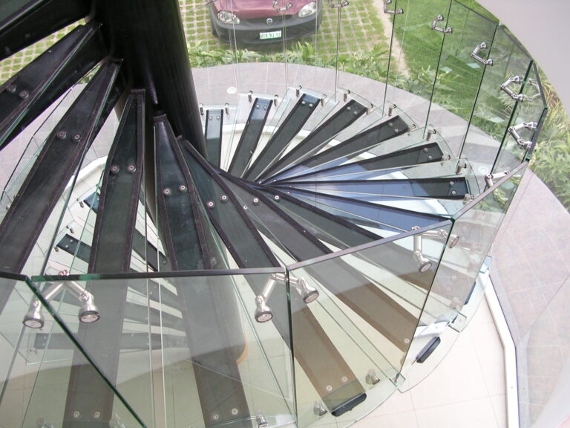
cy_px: 214
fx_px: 626
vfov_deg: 37.7
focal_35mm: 38
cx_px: 285
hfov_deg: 49.0
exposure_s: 1/68.6
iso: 71
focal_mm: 5.8
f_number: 2.8
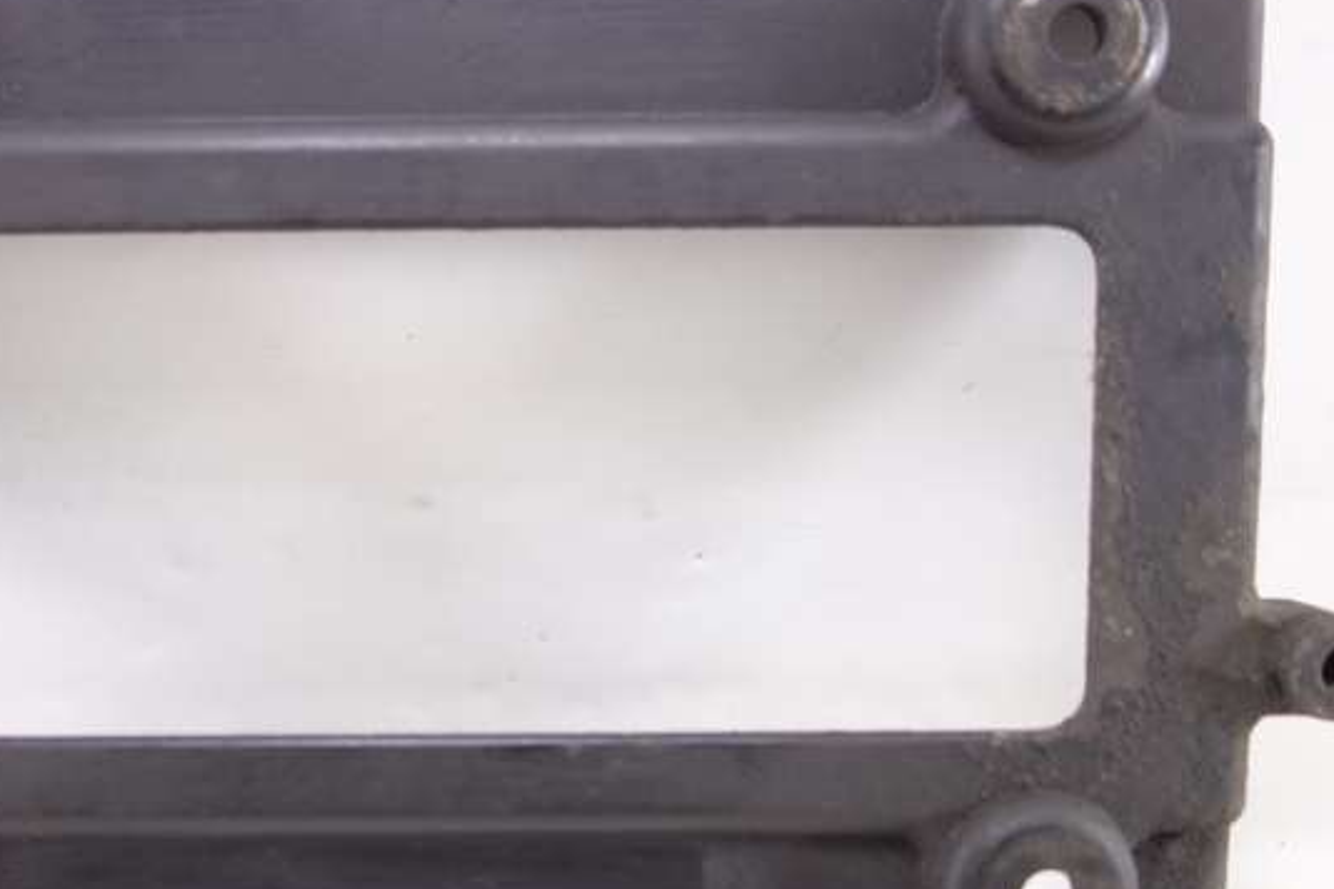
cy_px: 526
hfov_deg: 44.5
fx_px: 1593
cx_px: 407
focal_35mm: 43
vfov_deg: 31.1
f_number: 1.8
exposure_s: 1/60
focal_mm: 10.4
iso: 125
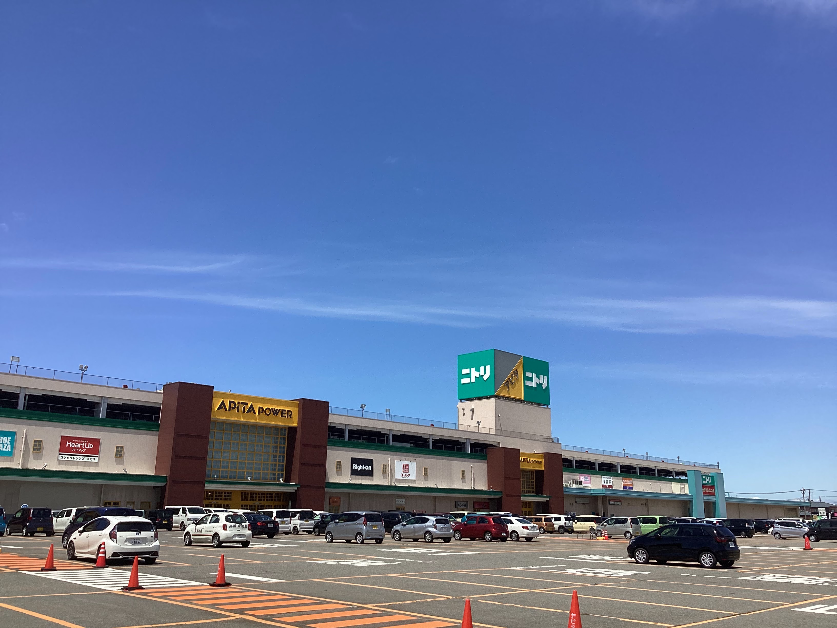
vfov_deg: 45.4
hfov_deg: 58.4
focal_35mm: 31
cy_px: 314
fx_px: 750
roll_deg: -1.4
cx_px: 418
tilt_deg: +14.9
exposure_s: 1/1664
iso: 25
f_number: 2.4
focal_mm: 3.3
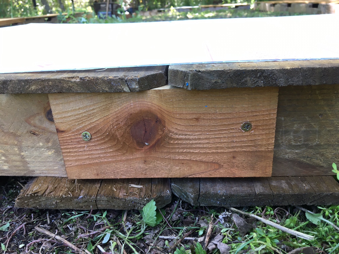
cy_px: 127
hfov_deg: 61.7
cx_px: 170
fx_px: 284
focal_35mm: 29
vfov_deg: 48.2
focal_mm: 4.15
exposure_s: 1/40
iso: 32
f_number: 2.2
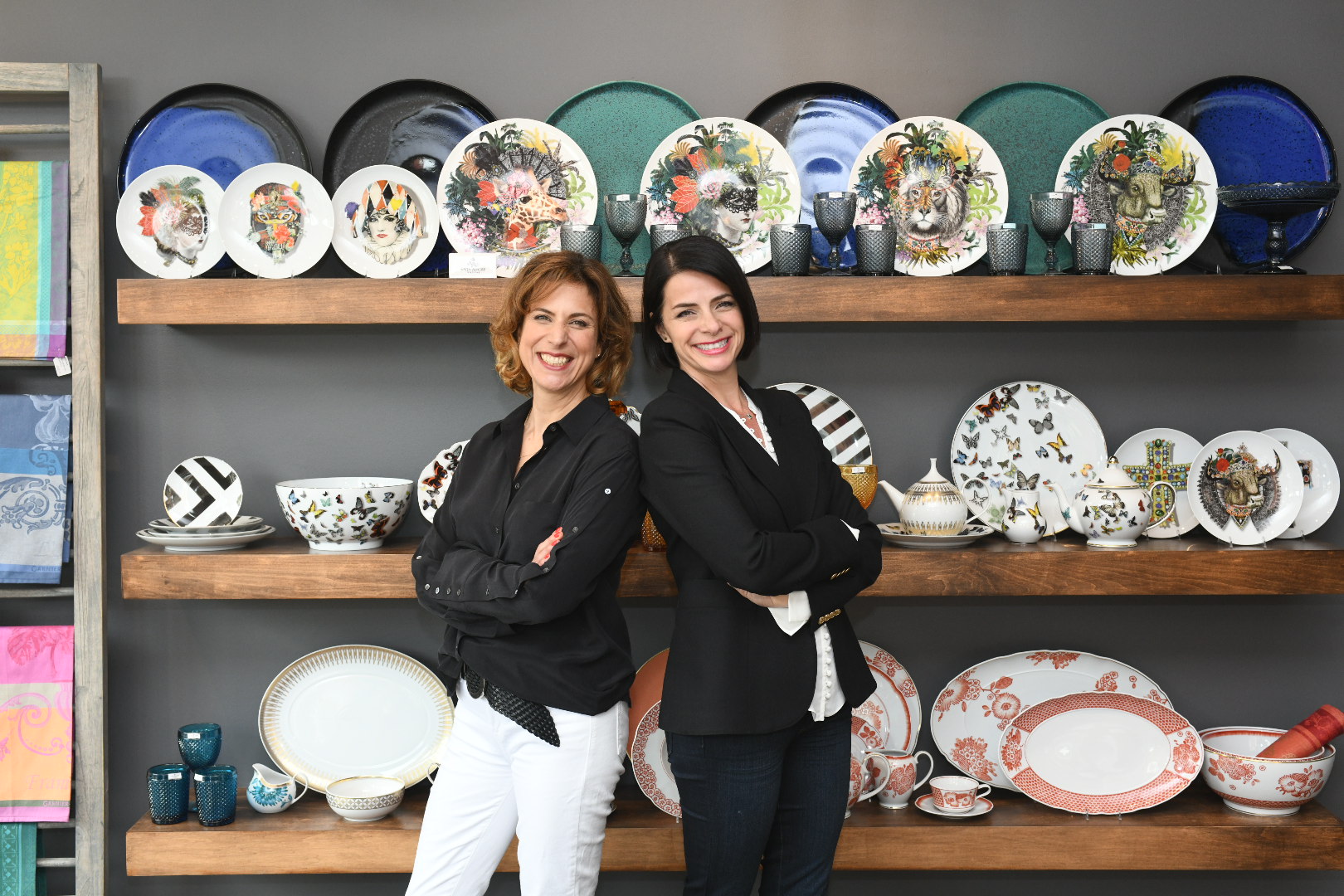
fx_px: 1680
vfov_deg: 29.9
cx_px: 672
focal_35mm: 45
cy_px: 448
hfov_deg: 43.6
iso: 1250
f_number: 8
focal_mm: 45
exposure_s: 1/125
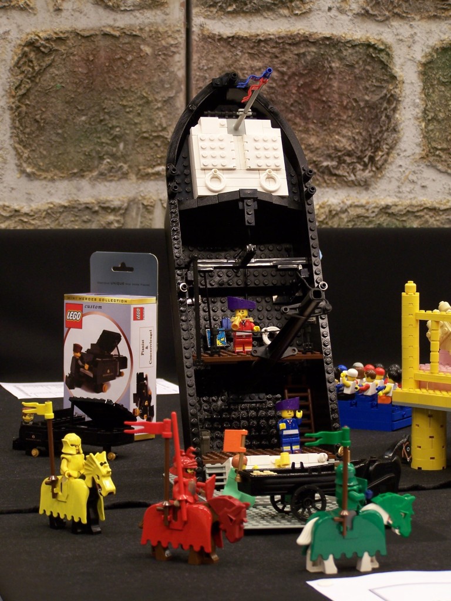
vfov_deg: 20.9
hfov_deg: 15.7
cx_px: 226
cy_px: 300
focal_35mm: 94
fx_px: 1633
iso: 80
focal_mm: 15.6
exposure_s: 1/2
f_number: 3.2
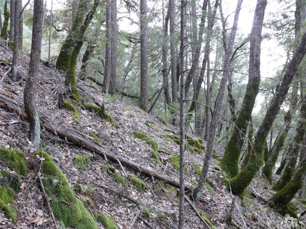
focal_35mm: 35
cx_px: 153
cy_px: 114
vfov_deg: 40.6
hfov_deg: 52.7
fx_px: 309
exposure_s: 1/30
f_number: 2.8
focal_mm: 7.4
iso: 160
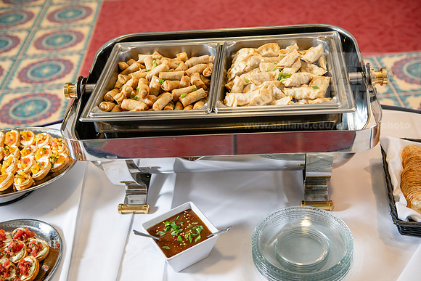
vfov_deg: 28.1
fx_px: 561
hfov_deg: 41.1
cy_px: 140
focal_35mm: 48
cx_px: 210
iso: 400
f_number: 3.5
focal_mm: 48
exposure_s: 1/125
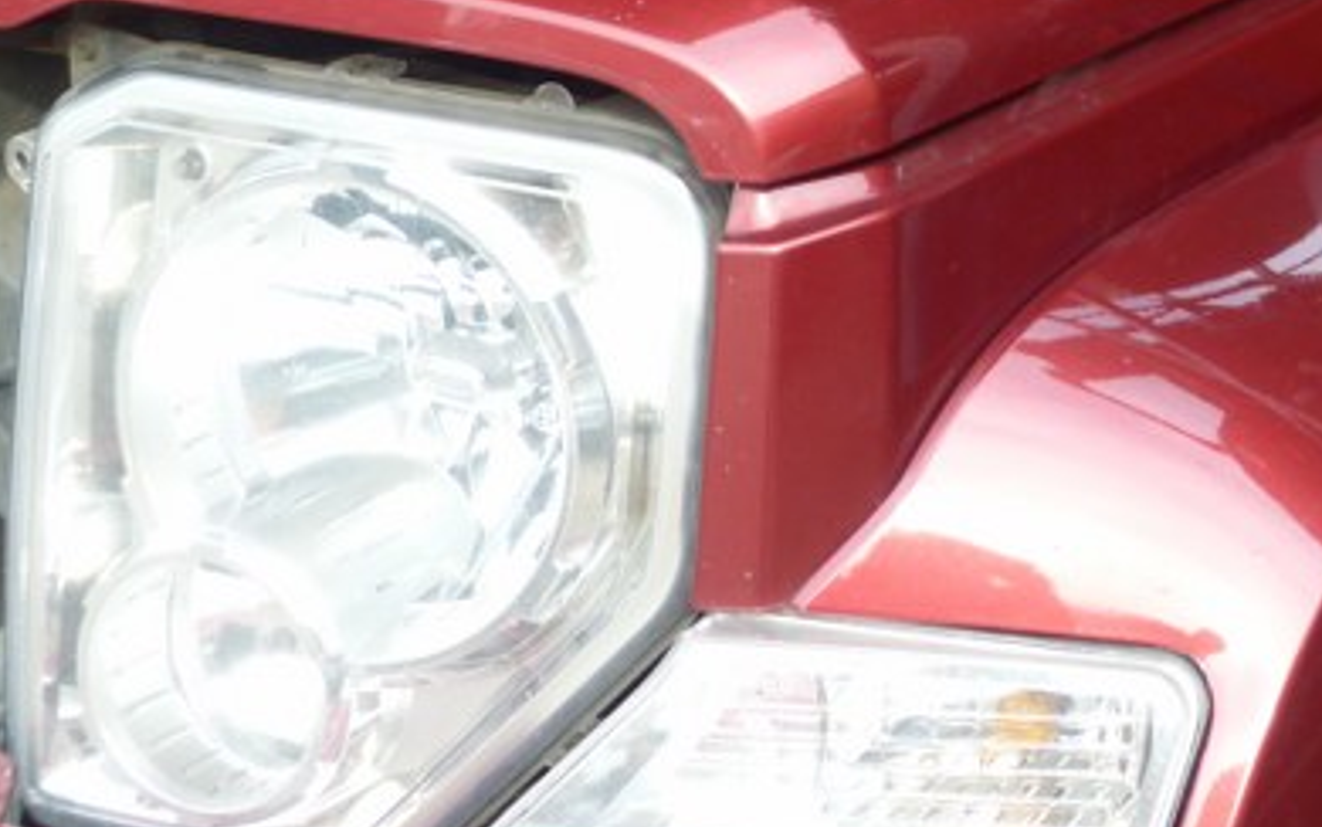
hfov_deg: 20.3
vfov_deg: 12.8
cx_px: 1244
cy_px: -119
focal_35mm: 100
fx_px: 3604
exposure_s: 1/125
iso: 125
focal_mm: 8.3
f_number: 3.2
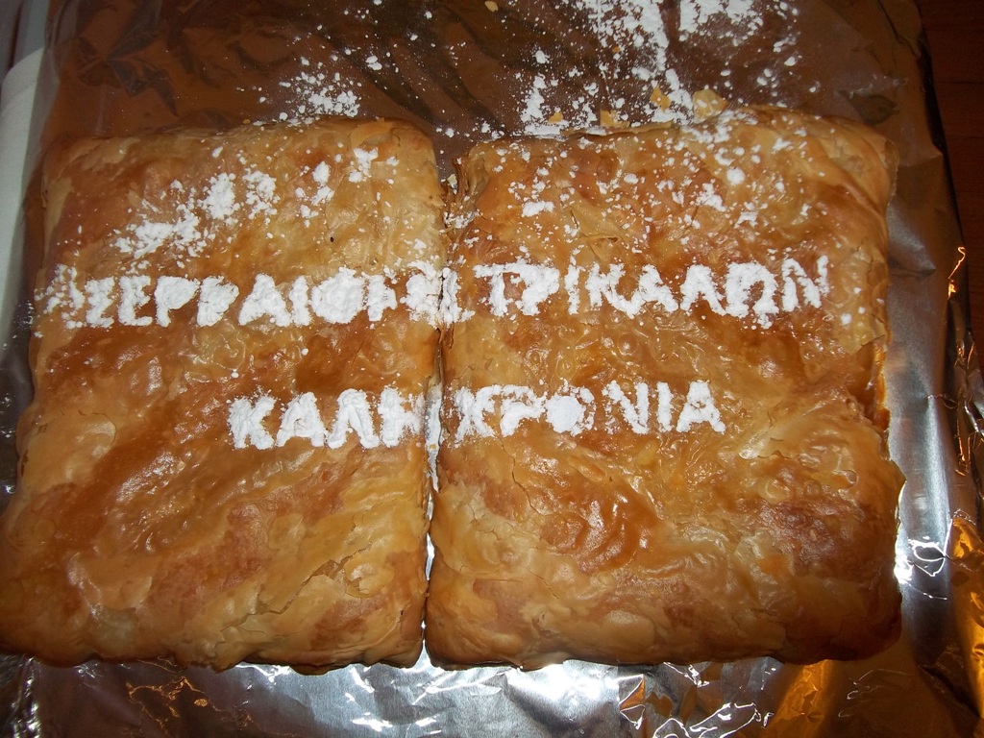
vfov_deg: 44.2
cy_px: 369
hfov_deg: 56.8
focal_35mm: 32
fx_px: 910
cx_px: 492
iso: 80
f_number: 2.9
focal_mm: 5.7
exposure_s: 1/30
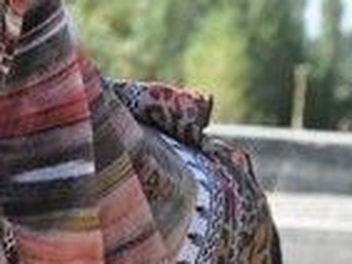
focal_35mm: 265
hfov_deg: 7.4
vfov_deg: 5.6
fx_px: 2697
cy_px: 70
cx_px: -100
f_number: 10
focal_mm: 58
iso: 2500
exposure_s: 1/1600
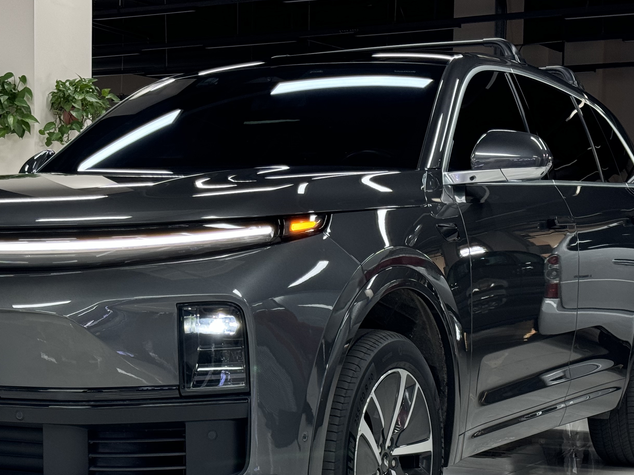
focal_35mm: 79
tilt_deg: -3.6
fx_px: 1447
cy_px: 351
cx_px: 233
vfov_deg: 18.6
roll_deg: +0.0
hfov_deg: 24.6
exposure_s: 1/100
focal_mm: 6.76
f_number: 1.78
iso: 160
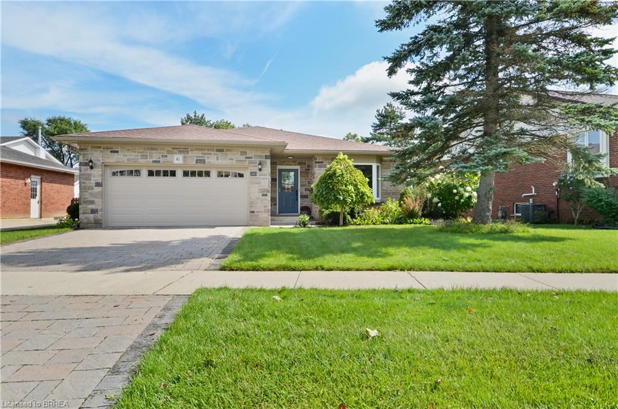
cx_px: 309
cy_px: 204
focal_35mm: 22
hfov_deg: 77.5
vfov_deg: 55.9
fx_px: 385
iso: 250
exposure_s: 1/125
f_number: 9
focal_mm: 15
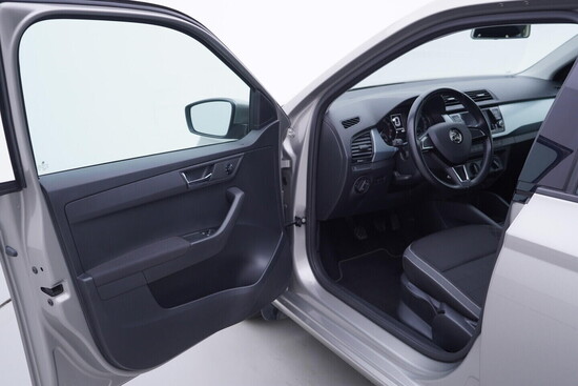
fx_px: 578
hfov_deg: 53.1
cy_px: 193
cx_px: 289
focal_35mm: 36
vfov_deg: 36.9
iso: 125
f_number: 3.2
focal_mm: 24
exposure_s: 1/50
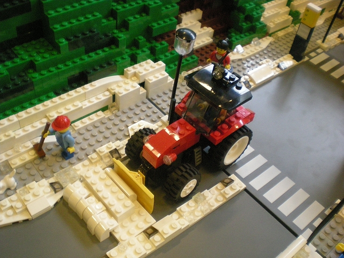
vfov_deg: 37.7
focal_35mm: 38
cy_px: 129
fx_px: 378
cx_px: 172
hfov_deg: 49.0
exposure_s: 1/27.1
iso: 400
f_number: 3.1
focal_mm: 6.3
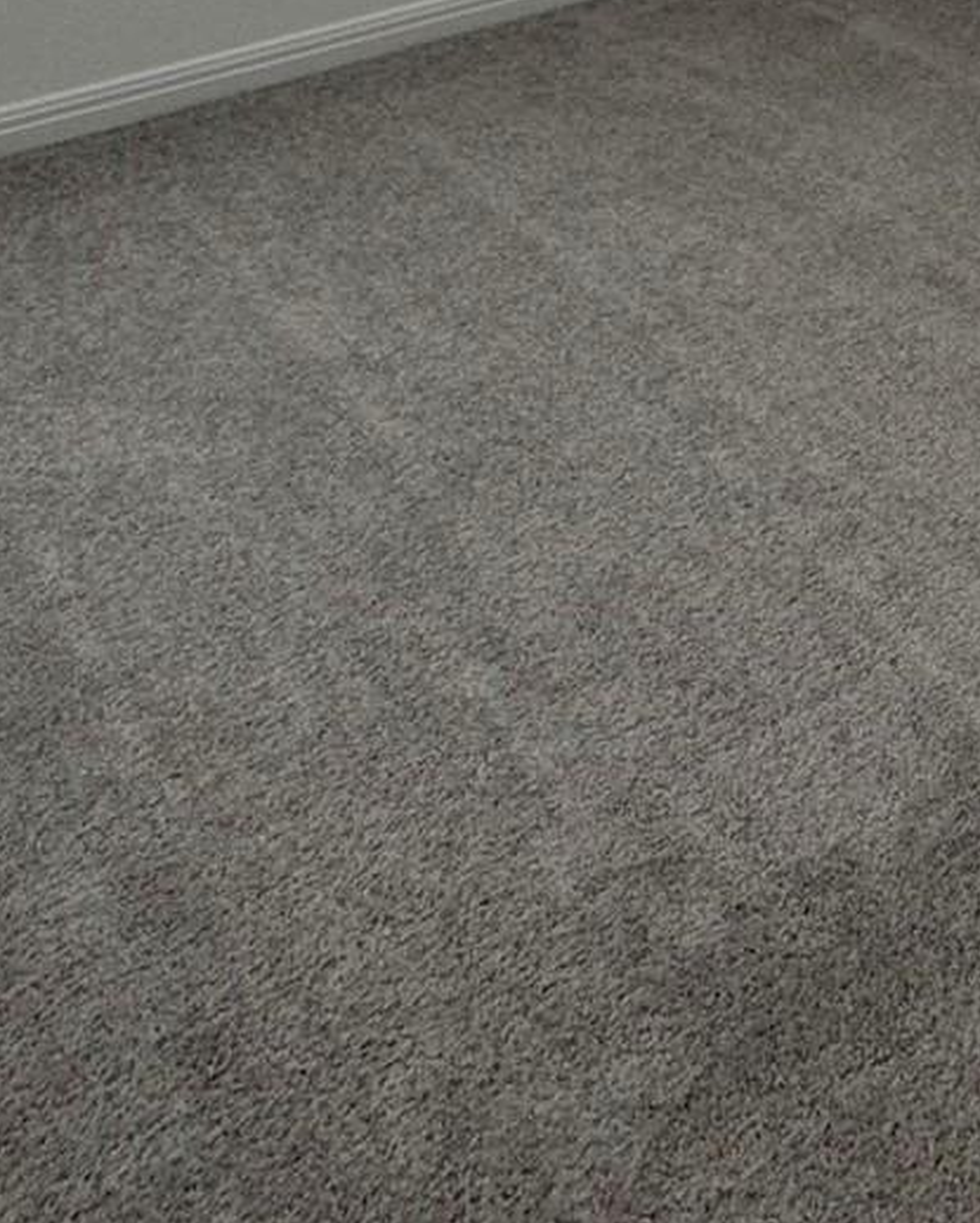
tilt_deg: -4.8
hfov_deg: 27.3
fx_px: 1956
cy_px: -581
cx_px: 857
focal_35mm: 54
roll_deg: -0.9
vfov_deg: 26.1
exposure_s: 1/120
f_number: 2.2
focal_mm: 2.22
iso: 50
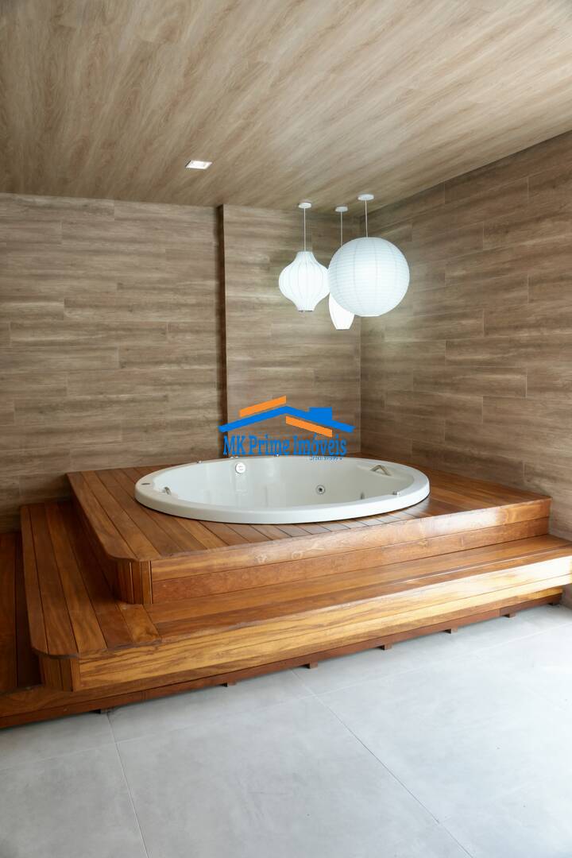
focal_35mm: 24
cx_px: 286
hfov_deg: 53.1
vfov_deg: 73.7
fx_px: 572
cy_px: 429
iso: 500
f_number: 4
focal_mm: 16
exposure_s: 1/160
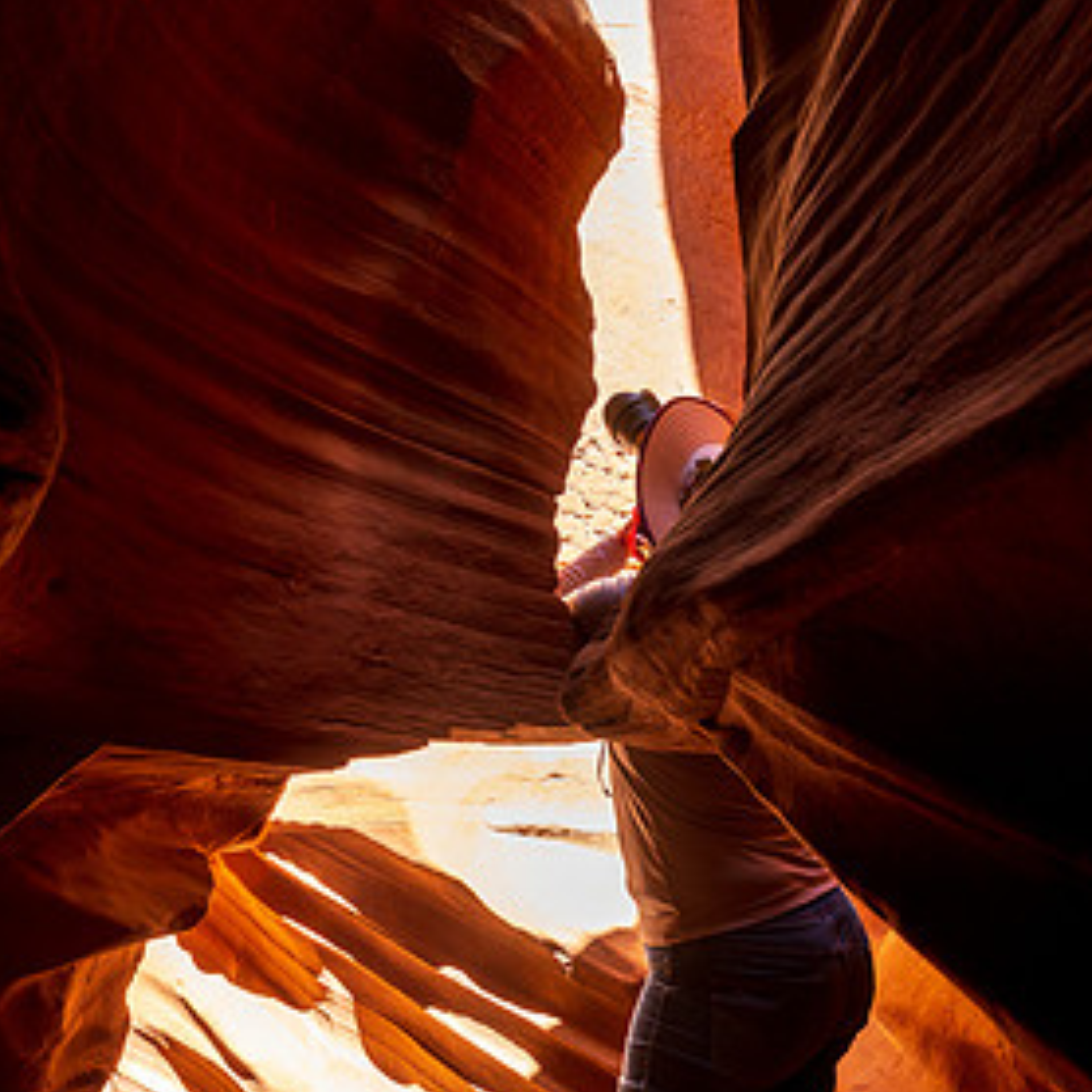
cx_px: 577
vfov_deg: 49.6
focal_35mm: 33
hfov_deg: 49.7
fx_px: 1178
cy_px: 613
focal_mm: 24
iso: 640
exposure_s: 1/160
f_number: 8
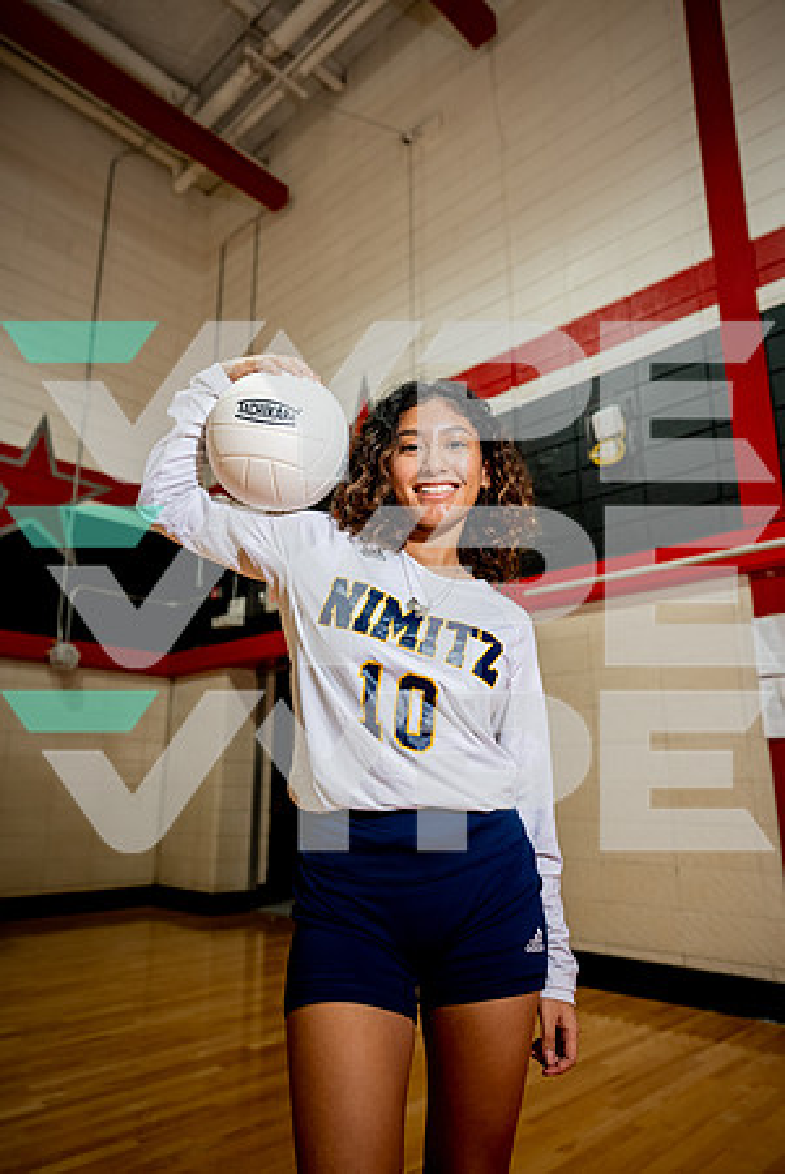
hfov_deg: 53.2
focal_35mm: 24
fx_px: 783
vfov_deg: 73.7
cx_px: 392
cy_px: 587
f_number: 2.8
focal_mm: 24
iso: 400
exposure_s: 1/320
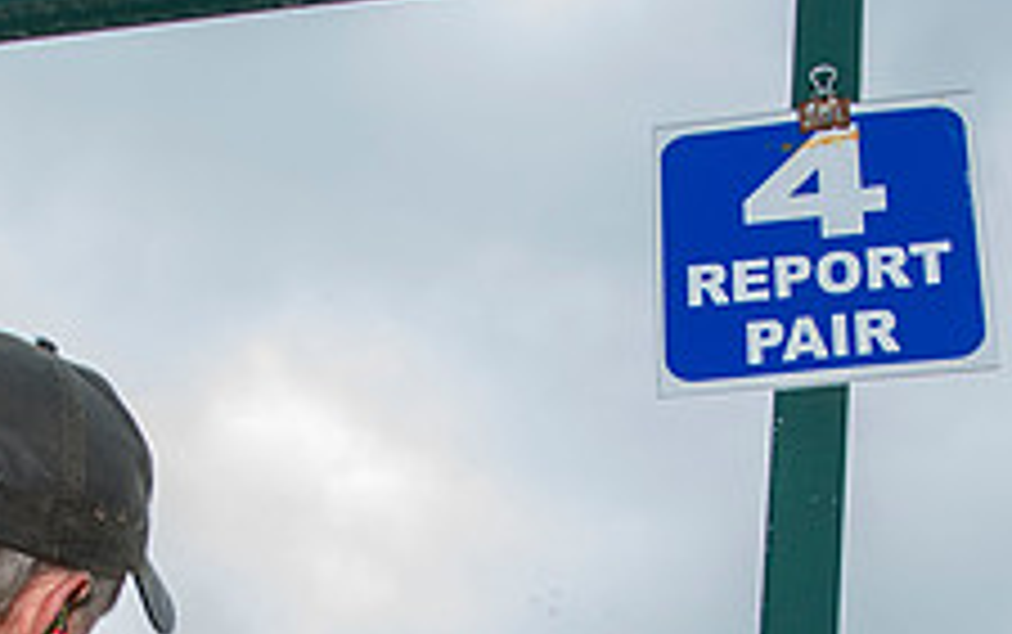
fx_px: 1739
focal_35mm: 63
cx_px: 414
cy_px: 859
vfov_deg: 18.9
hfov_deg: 32.4
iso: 640
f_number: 3.5
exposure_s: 1/100
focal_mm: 24
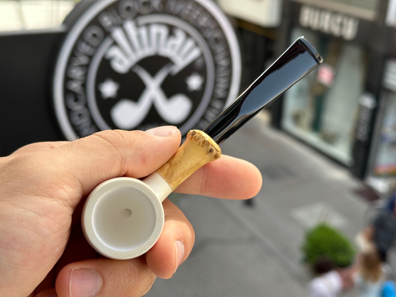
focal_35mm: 48
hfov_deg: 39.7
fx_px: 549
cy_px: 148
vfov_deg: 30.3
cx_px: 198
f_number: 1.78
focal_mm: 6.86
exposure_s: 1/532
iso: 64
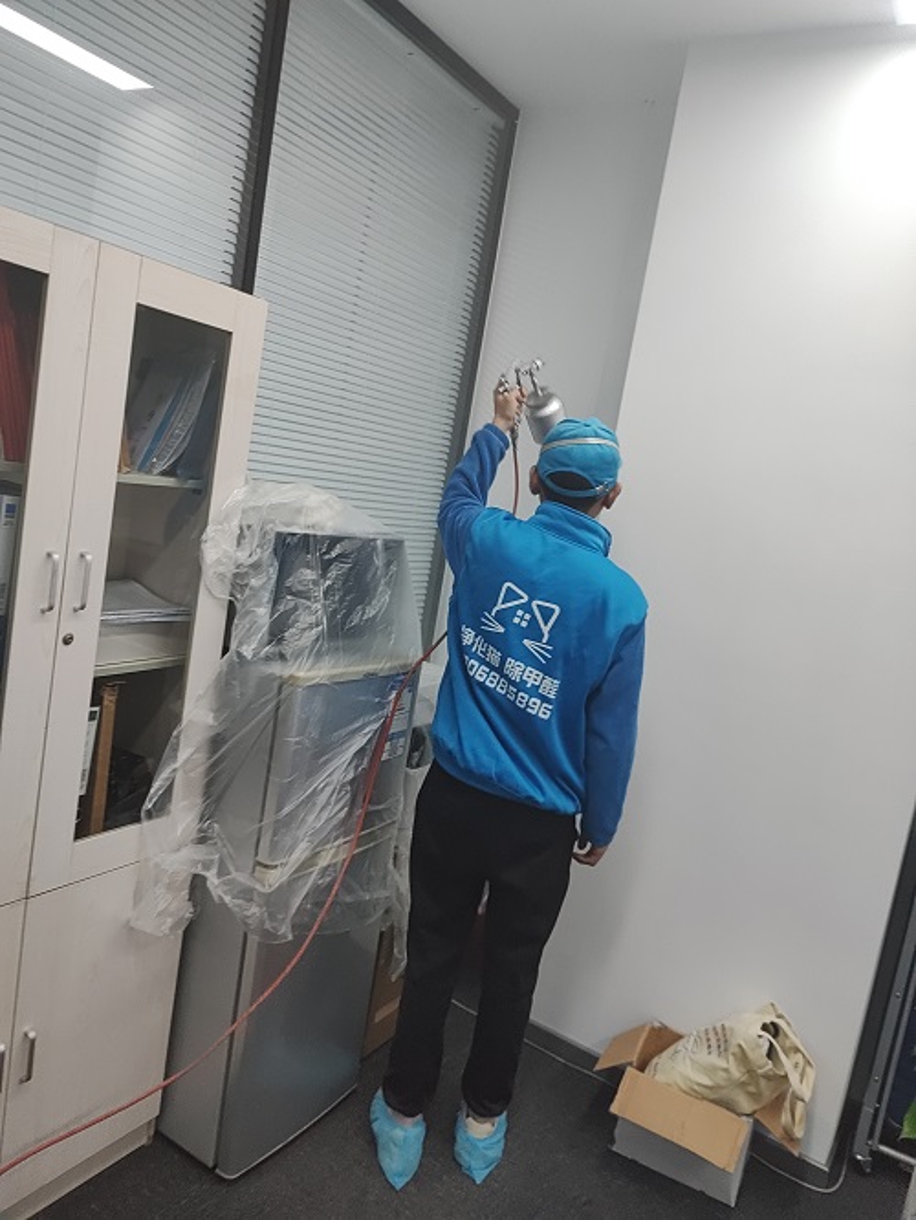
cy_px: 610
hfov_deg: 53.1
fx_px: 917
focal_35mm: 26
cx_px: 458
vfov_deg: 67.3
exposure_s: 1/60
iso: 316
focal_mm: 4.26
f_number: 1.8
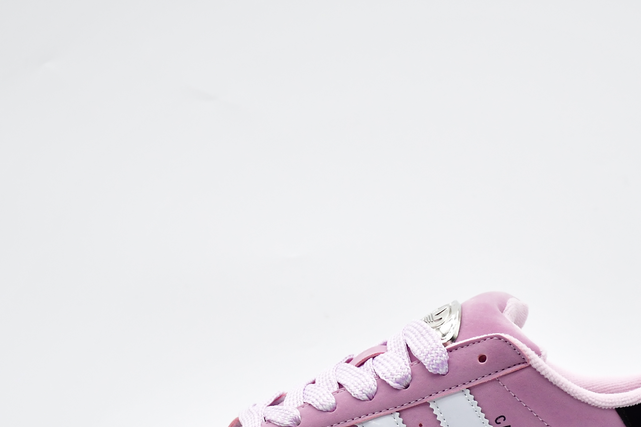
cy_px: 390
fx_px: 3935
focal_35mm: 221
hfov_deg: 9.3
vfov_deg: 6.2
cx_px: 426
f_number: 5
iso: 800
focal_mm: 66
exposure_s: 1/500
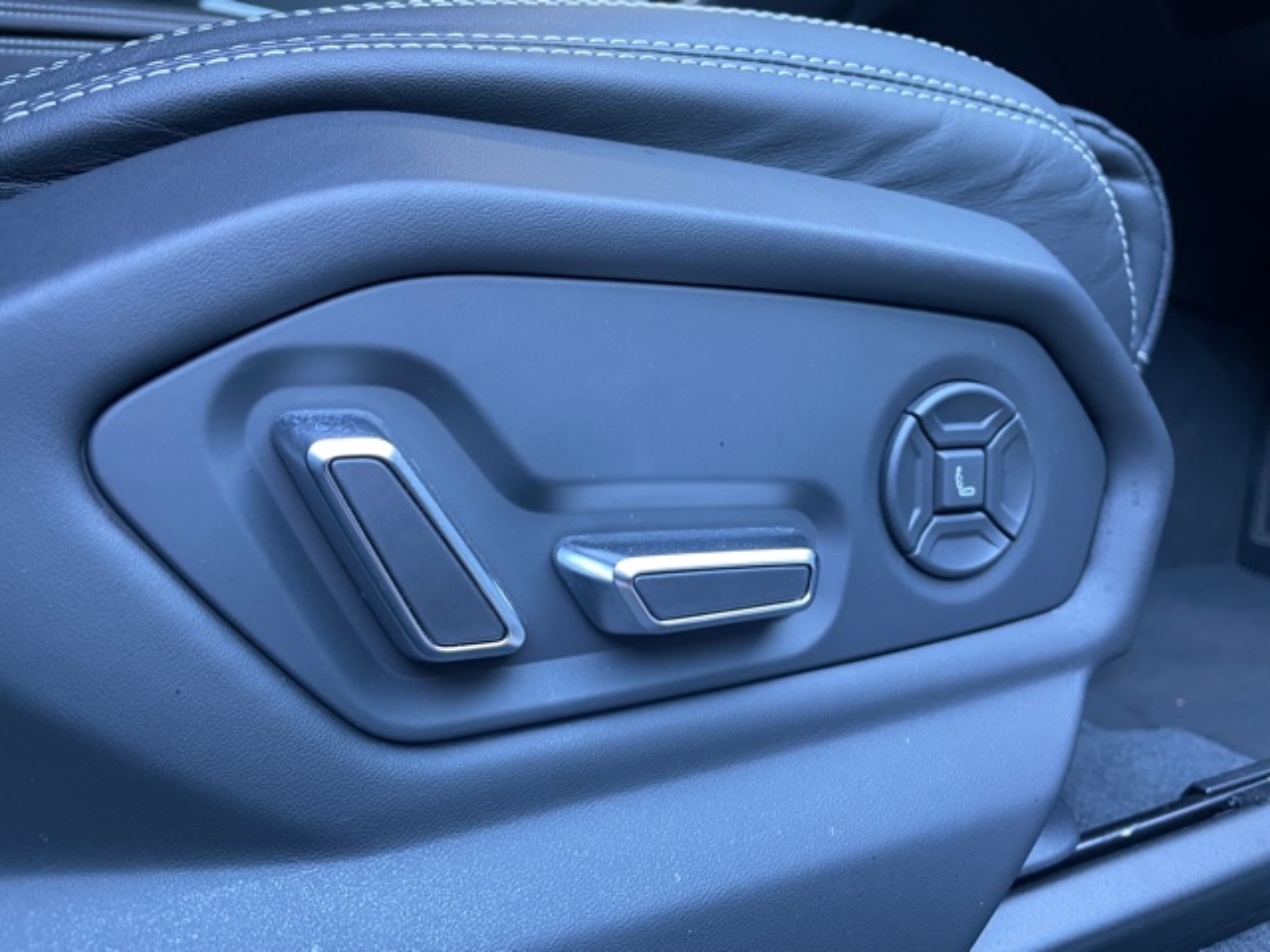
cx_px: 635
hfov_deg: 67.3
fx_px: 954
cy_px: 476
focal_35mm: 26
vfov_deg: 53.1
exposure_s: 1/60
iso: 200
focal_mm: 4.2
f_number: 1.6
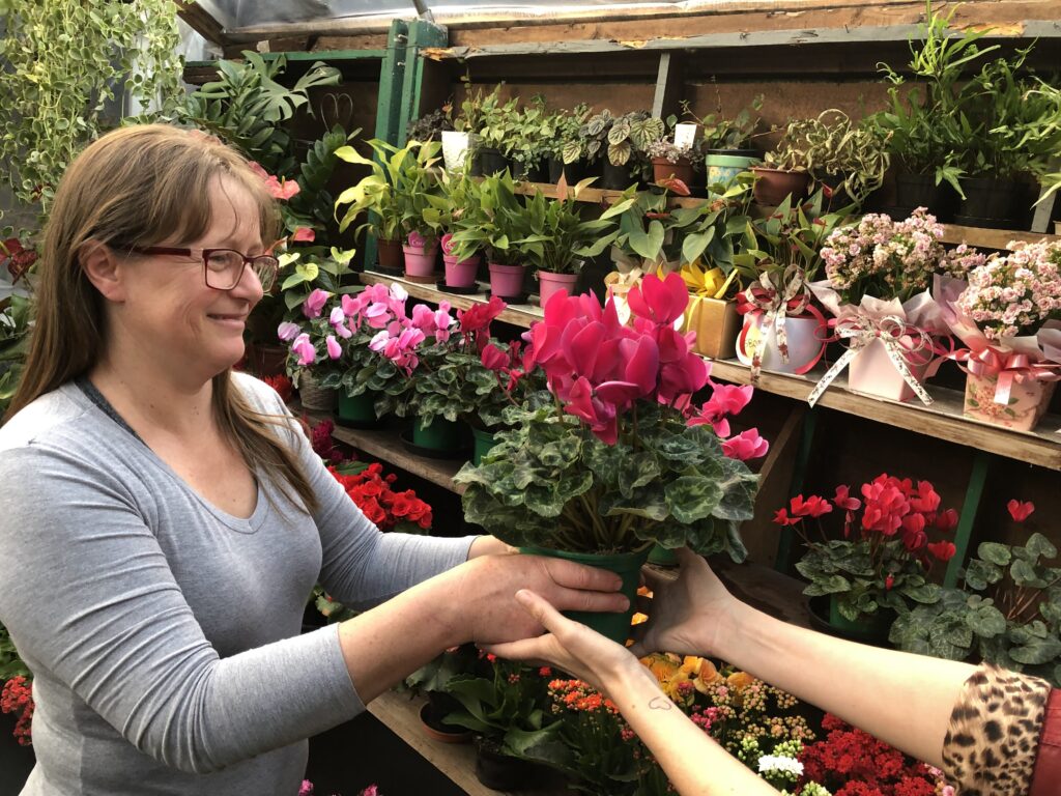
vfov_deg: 49.7
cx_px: 530
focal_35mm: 28
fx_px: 858
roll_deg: -7.6
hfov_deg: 63.4
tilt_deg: -13.0
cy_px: 398
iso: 32
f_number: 1.8
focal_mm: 3.99
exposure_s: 1/30
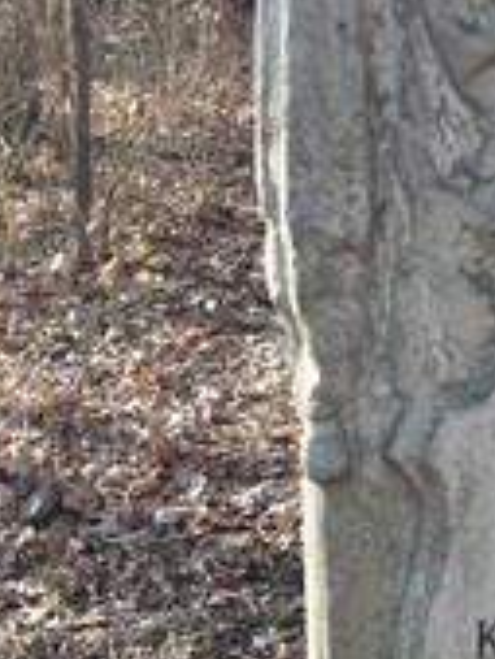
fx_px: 1790
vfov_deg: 20.8
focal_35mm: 94
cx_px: 440
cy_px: 439
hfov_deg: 15.6
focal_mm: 4.28
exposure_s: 1/226
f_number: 2.4
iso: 50
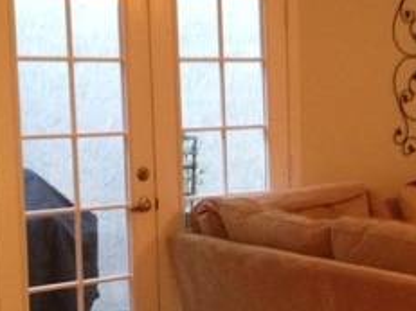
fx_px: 1213
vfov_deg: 14.6
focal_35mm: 101
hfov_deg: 19.3
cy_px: 201
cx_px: 330
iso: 400
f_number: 2.4
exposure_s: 1/20
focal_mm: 4.28
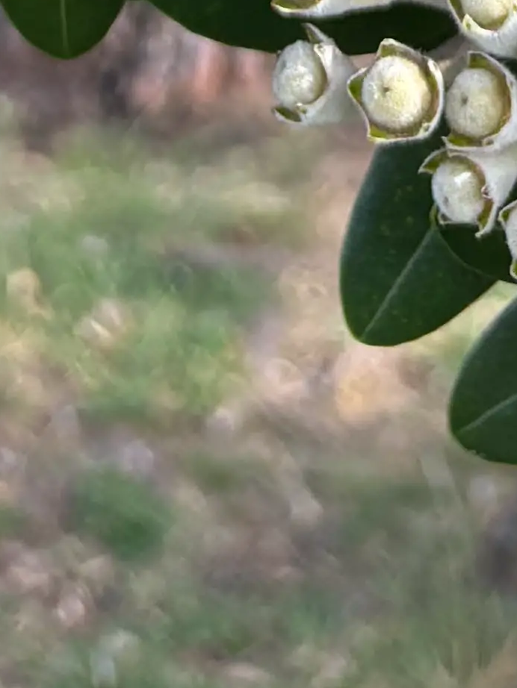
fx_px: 3205
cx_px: 225
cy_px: -1318
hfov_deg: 9.2
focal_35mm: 161
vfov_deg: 9.7
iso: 50
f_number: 1.6
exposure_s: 1/456
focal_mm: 5.96
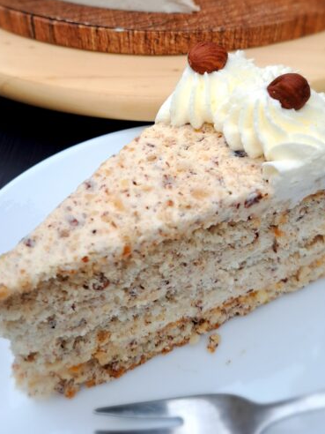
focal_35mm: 39
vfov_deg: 46.6
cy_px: 123
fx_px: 488
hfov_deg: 36.8
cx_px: 159
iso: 50
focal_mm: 5.23
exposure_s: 1/50
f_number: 1.8
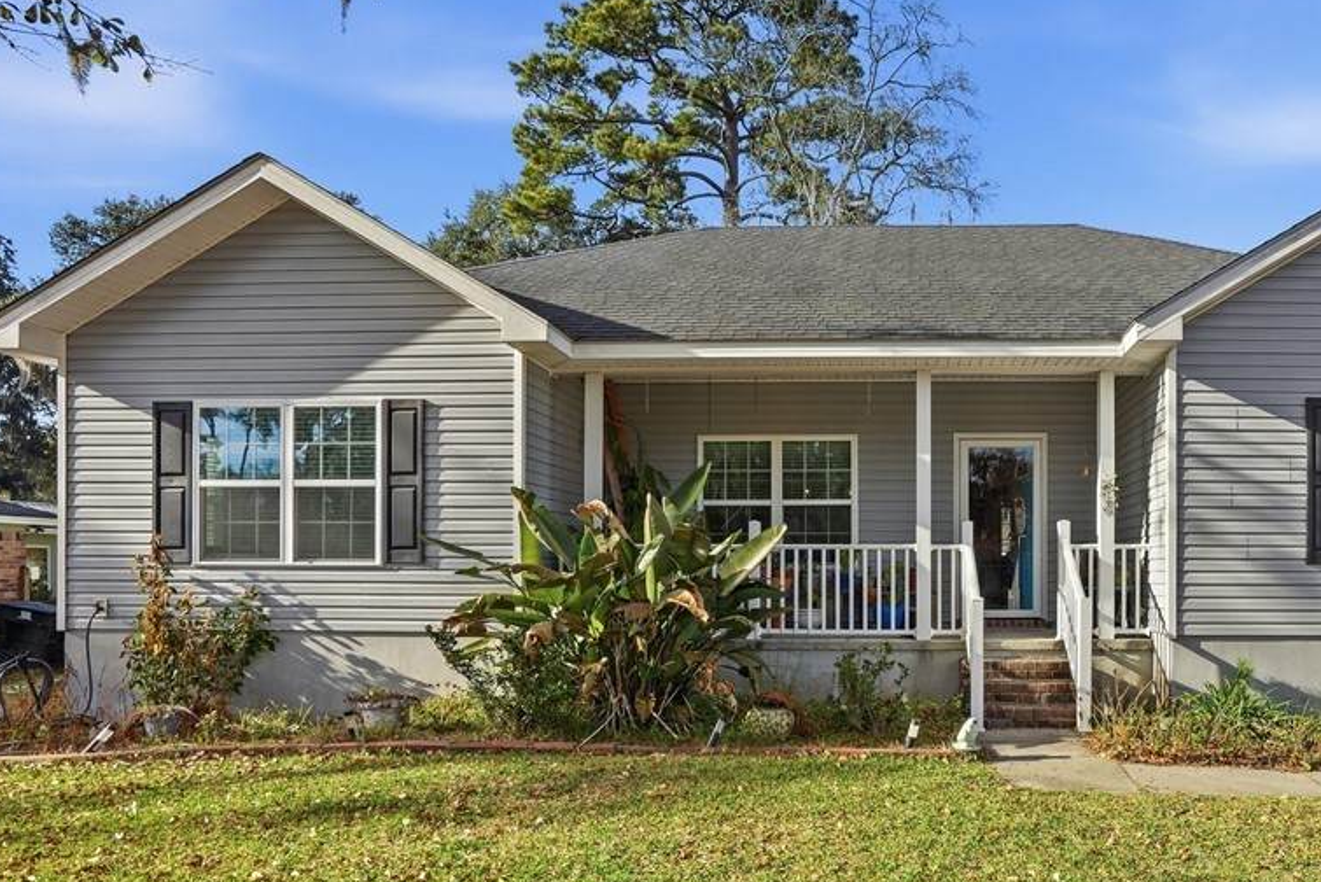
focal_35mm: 23
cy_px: 556
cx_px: 900
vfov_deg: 54.5
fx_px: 844
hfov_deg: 73.3
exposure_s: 1/5000
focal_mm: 16
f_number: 9
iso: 320
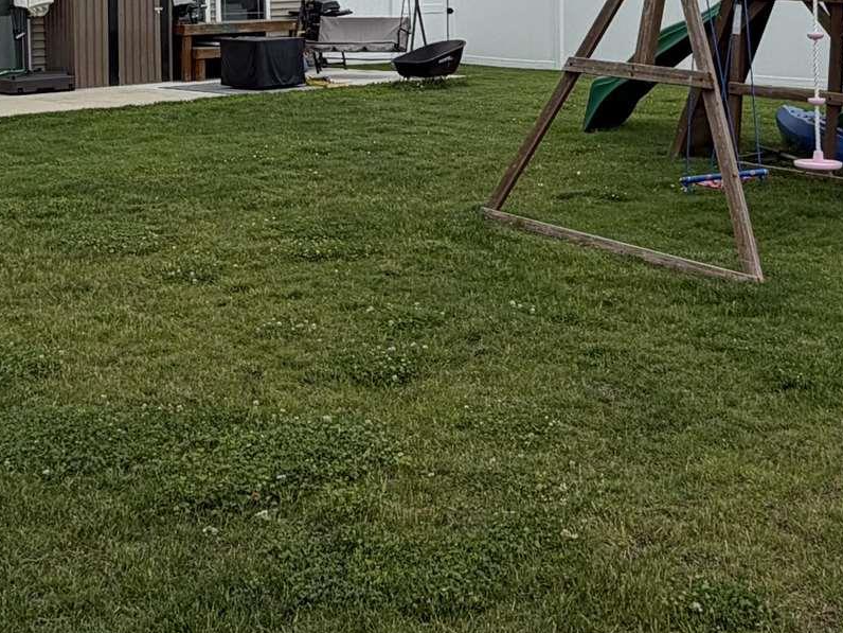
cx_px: 518
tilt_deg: +0.4
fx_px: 1315
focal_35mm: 54
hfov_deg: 35.4
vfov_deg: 25.7
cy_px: -1
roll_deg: +1.9
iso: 20
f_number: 2.2
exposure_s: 1/1572
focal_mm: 2.22
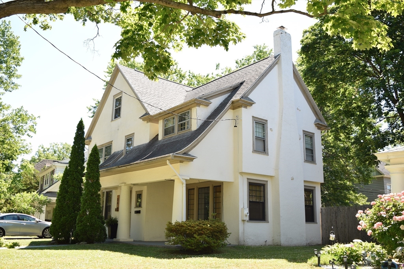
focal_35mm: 34
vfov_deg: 38.4
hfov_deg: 55.1
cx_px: 202
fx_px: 387
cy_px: 134
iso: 100
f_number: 6.3
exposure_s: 1/125
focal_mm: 23
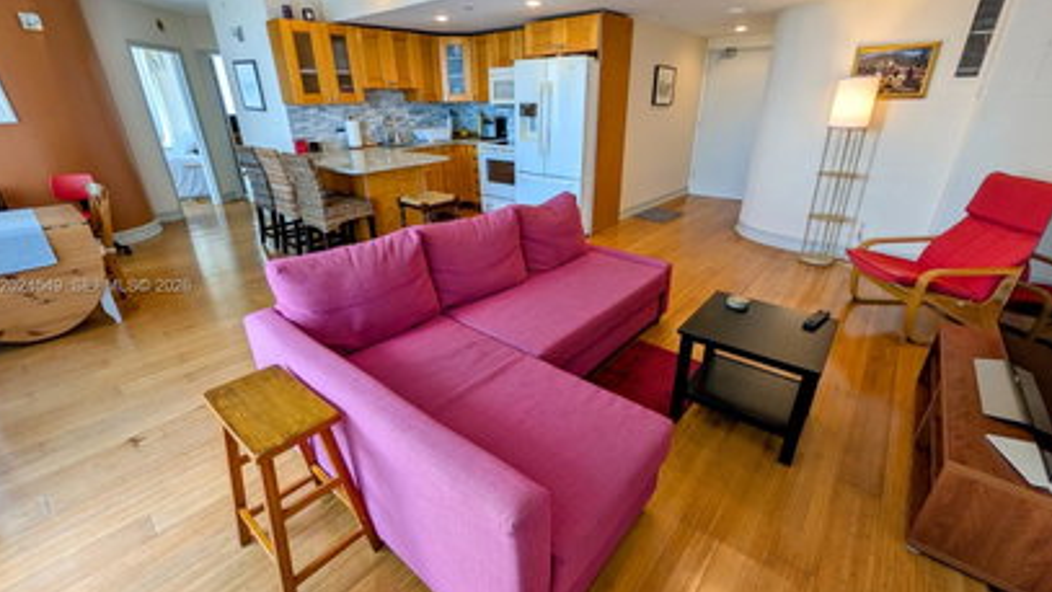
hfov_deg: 99.4
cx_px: 529
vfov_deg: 67.1
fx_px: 446
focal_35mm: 16
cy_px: 287
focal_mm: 1.83
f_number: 2.2
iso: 63
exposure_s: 1/60
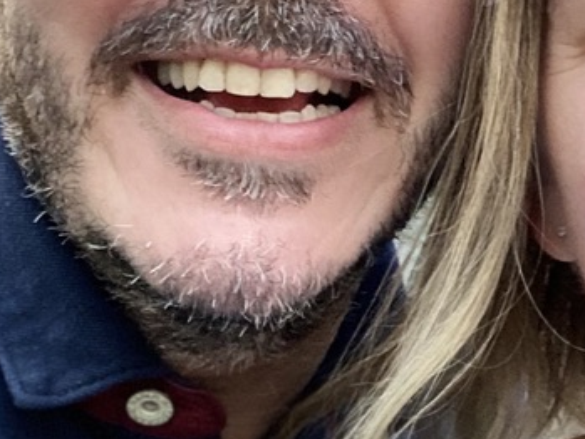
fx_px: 1488
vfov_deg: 16.6
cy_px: 47
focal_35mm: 88
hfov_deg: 21.7
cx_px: 536
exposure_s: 1/50
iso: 160
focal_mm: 2.71
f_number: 2.2
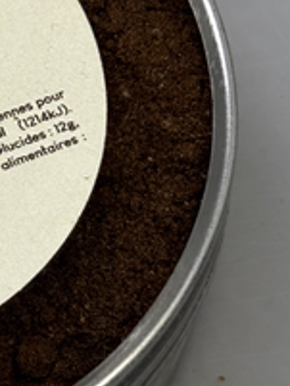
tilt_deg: -62.9
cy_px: 96
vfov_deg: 9.5
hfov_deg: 7.0
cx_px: -186
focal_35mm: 207
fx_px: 2310
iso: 32
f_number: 1.6
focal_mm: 5.96
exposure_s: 1/165
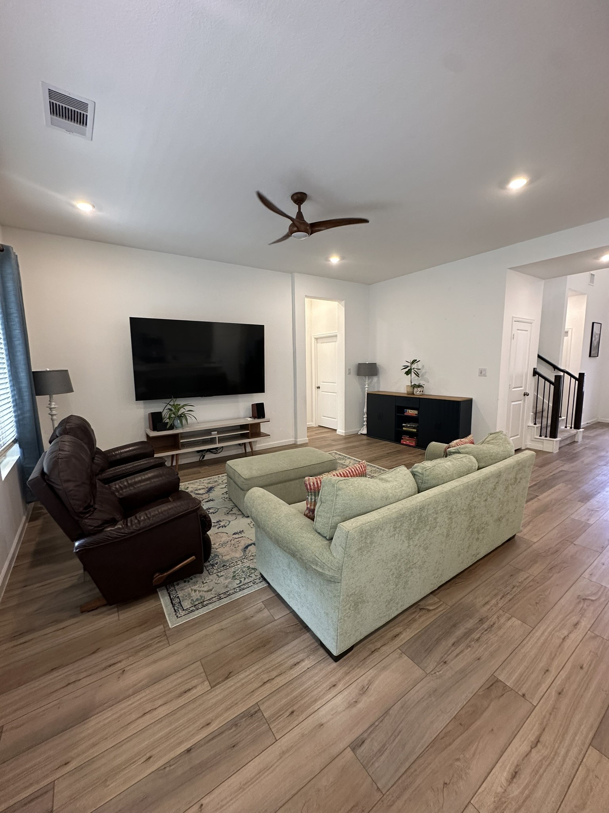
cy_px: 406
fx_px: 328
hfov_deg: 85.7
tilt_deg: -7.6
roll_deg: +0.5
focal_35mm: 14
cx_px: 304
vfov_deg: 102.1
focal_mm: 2.22
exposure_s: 1/60
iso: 200
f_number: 2.2
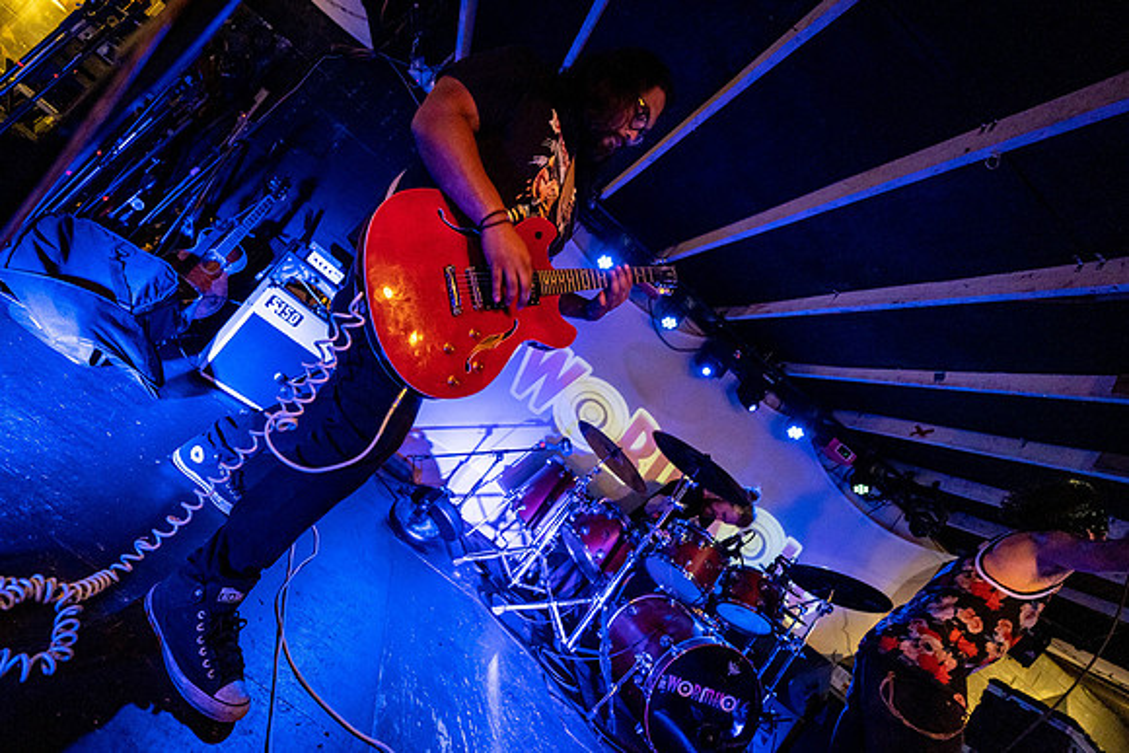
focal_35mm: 16
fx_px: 487
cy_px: 336
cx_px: 504
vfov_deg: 75.3
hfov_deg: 98.1
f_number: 2.8
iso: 3200
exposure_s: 1/160
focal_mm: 14
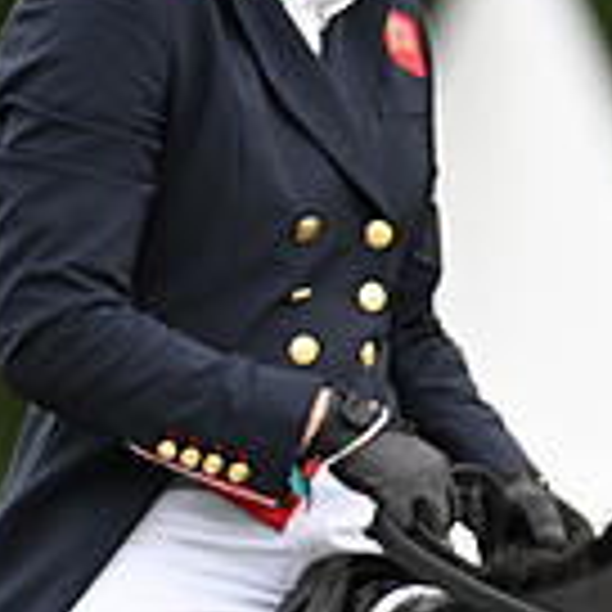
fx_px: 21042
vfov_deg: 1.7
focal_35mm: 1052
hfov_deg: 1.7
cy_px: 263
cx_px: 1112
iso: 1600
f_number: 5.6
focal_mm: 290
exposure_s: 1/1000
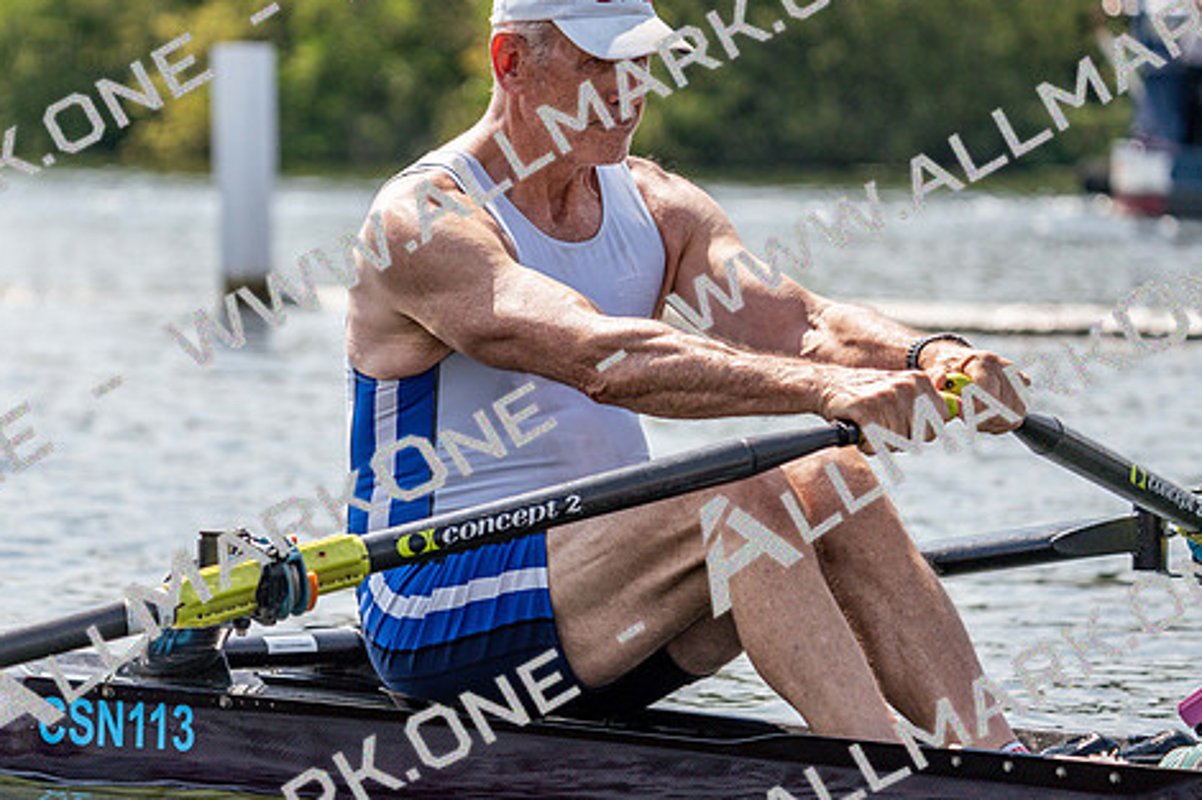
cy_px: 374
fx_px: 8244
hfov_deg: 8.3
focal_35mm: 247
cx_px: 481
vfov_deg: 5.6
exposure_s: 1/1600
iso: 250
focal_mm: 200
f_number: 5.6
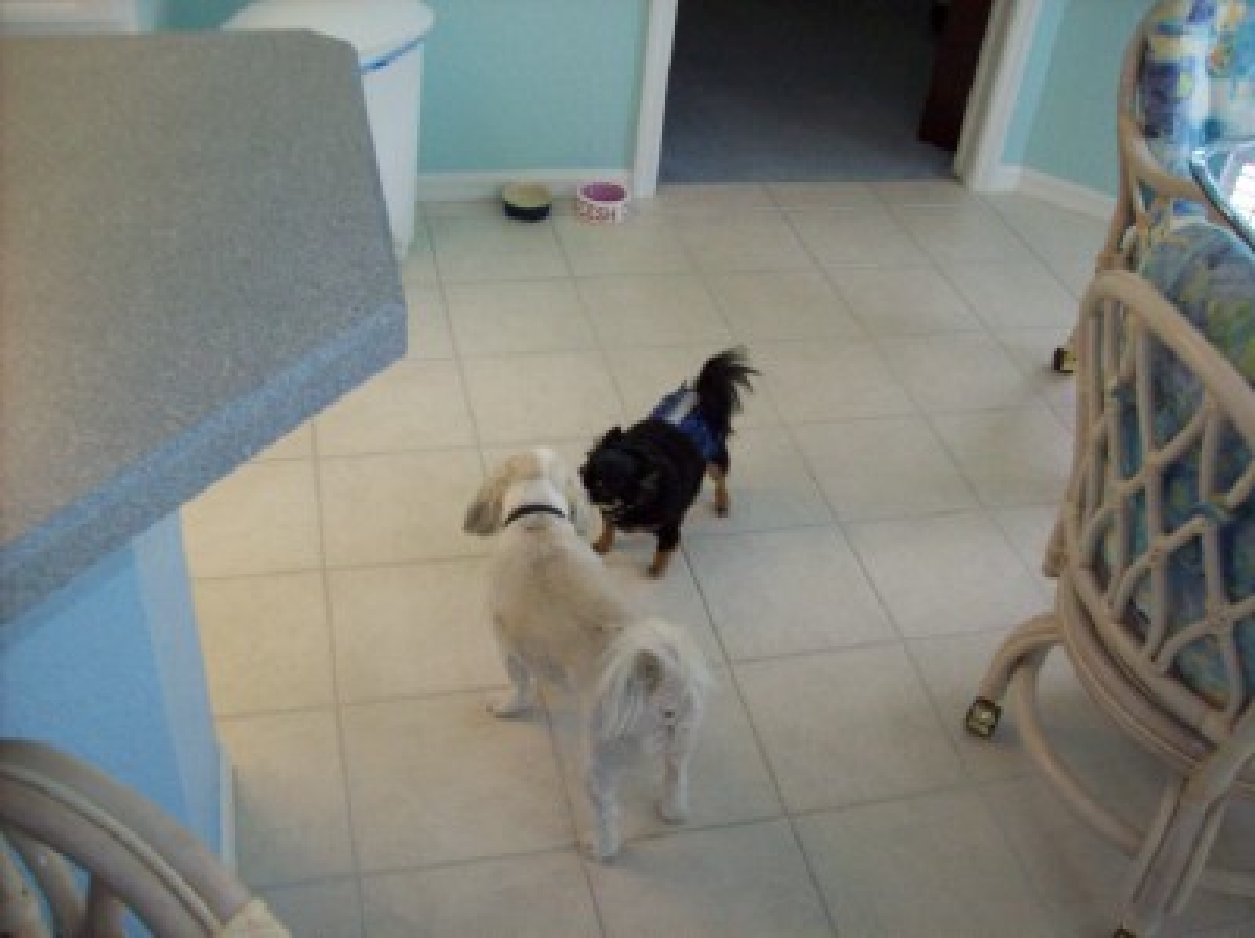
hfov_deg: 51.4
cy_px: 469
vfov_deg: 39.6
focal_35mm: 36
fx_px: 1304
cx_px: 628
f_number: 2.7
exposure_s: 1/64
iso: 200
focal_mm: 6
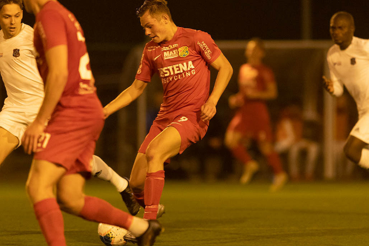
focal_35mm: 462
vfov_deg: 3.0
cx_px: 184
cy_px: 123
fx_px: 4732
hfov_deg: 4.5
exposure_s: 1/500
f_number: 3.2
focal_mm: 300
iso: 6400
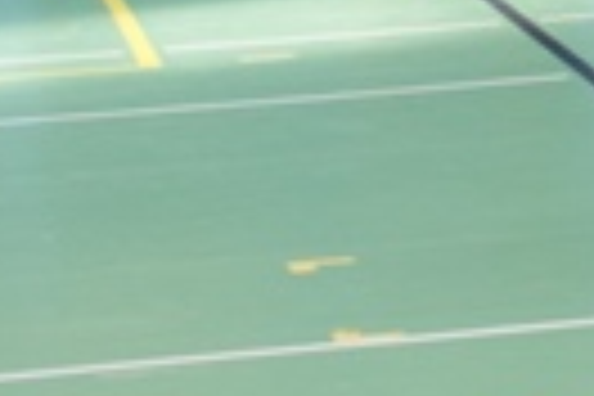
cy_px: -40
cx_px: 1408
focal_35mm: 328
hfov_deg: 6.0
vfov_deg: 4.2
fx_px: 5419
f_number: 5.6
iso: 250
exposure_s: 1/80
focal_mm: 45
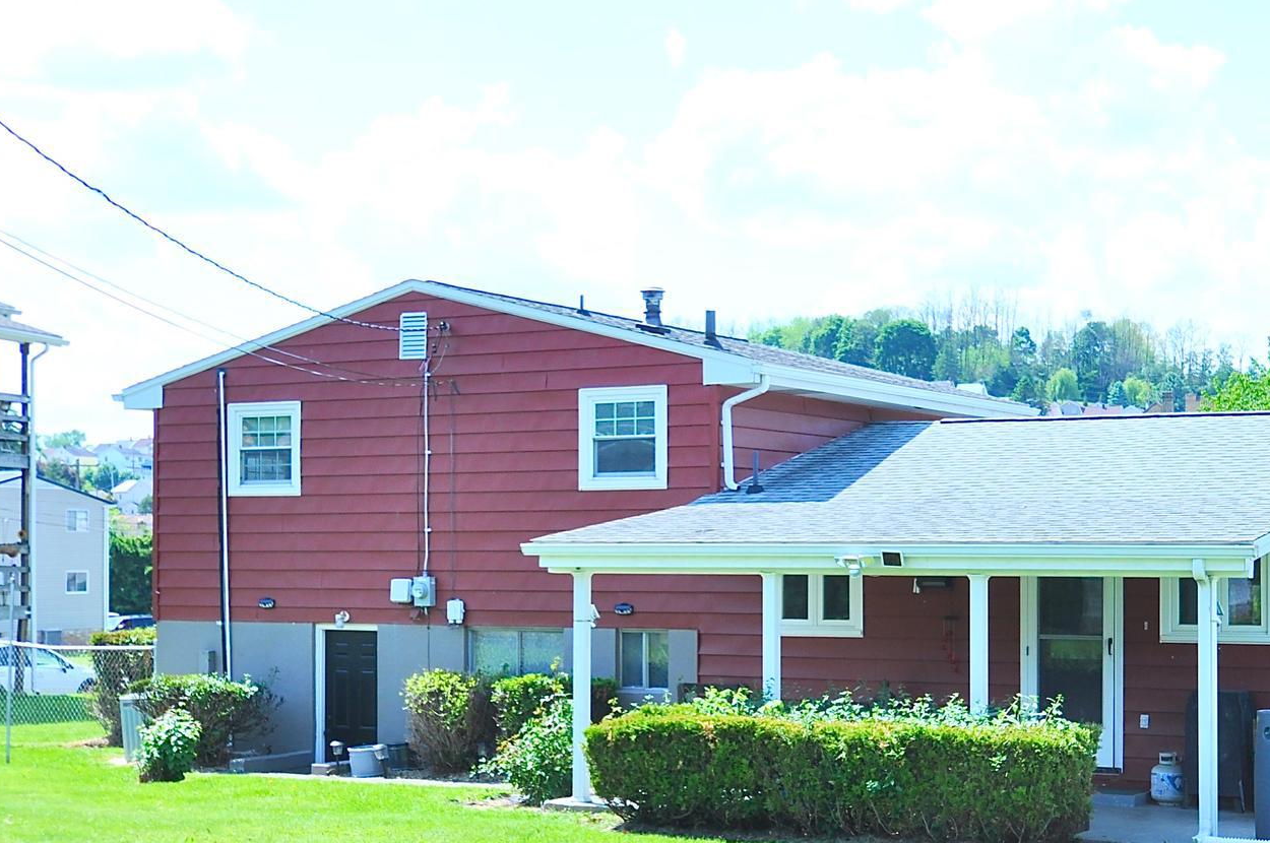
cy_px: 542
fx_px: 2079
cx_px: 802
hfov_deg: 33.8
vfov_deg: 22.9
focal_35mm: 59
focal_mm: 24
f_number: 8
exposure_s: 1/250
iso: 200
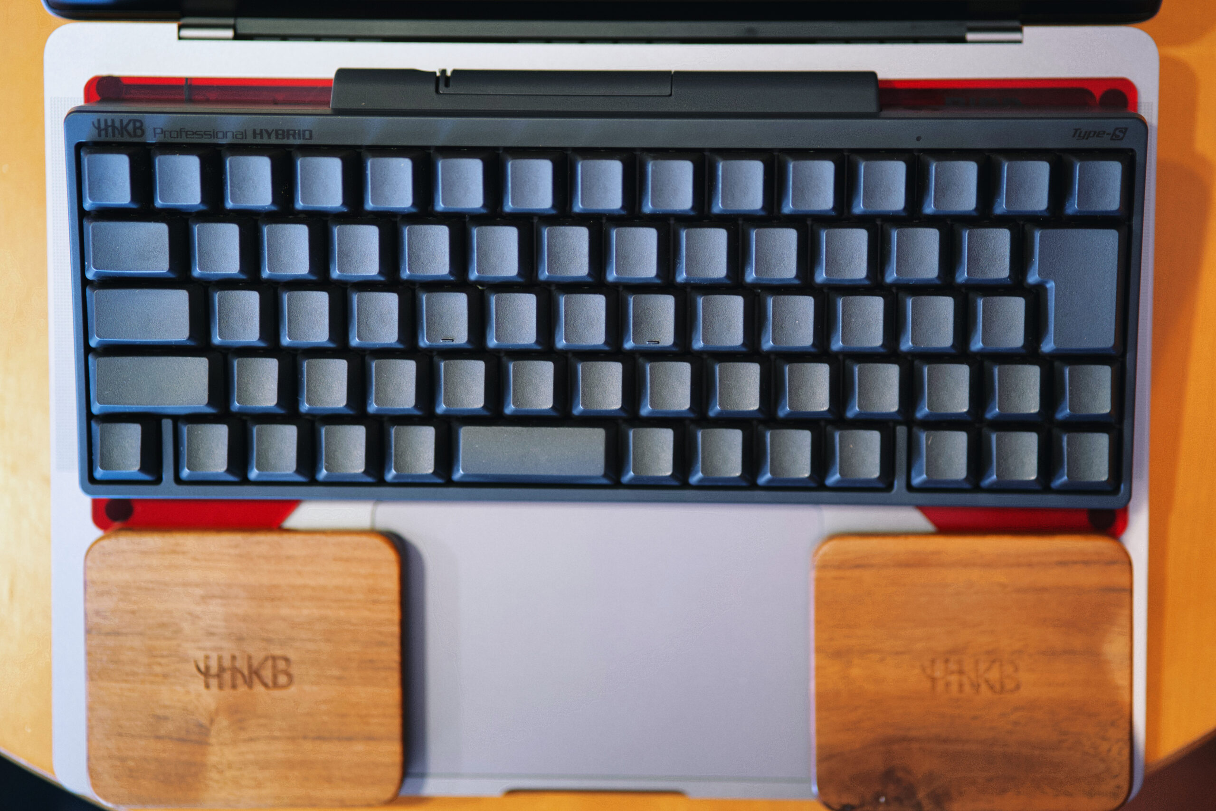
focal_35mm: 85
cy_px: 406
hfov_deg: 23.9
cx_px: 608
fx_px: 2871
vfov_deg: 16.1
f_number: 1.8
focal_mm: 85
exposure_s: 1/60
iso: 1250
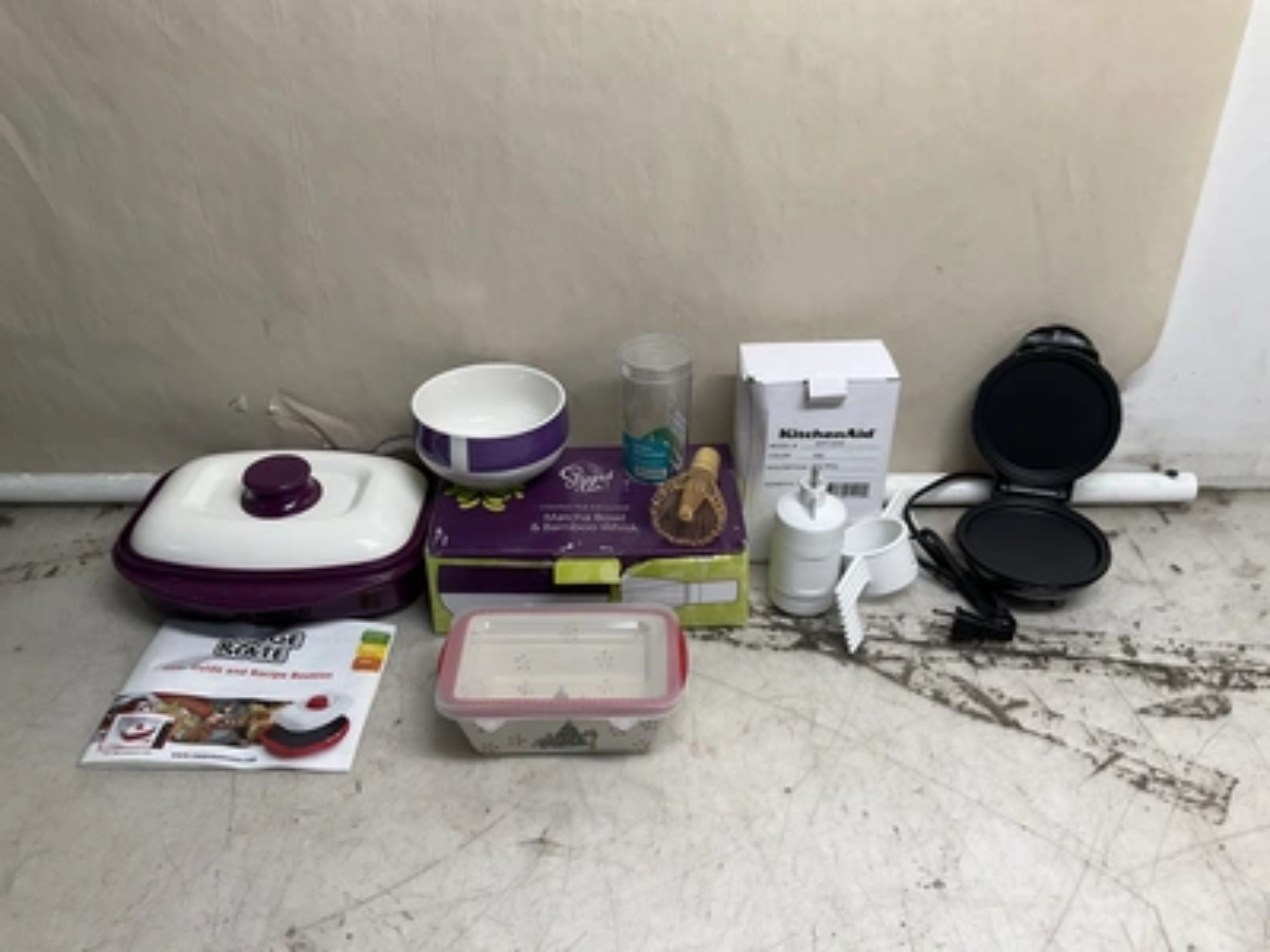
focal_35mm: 29
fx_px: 1064
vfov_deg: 48.2
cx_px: 635
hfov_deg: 61.7
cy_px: 476
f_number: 1.8
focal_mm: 3
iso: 50
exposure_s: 1/120
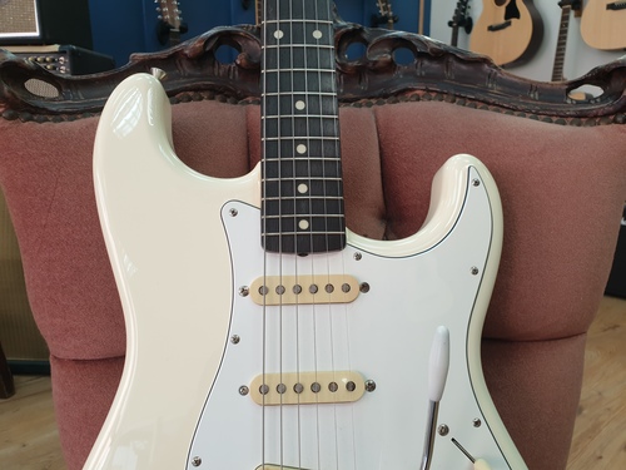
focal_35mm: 26
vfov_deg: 53.1
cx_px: 313
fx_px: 470
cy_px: 235
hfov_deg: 67.3
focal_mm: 4.3
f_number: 2.4
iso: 80
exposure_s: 1/50
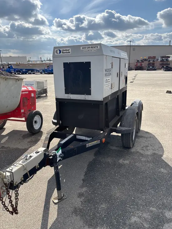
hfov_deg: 53.1
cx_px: 86
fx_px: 172
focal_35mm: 26
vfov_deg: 67.3
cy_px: 114
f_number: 1.6
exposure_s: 1/3788
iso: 50
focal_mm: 5.96
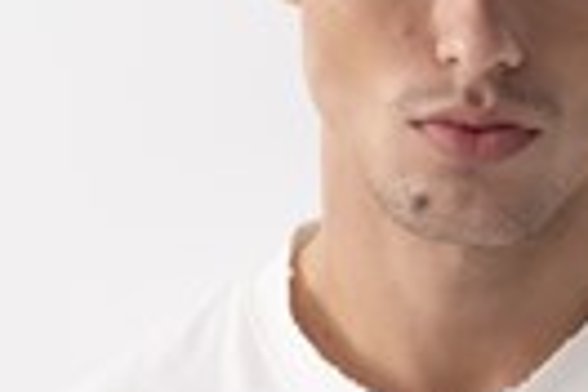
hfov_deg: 9.3
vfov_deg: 6.2
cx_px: 477
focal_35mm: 221
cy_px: 381
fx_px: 3609
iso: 1000
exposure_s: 1/125
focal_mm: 86.5
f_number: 16
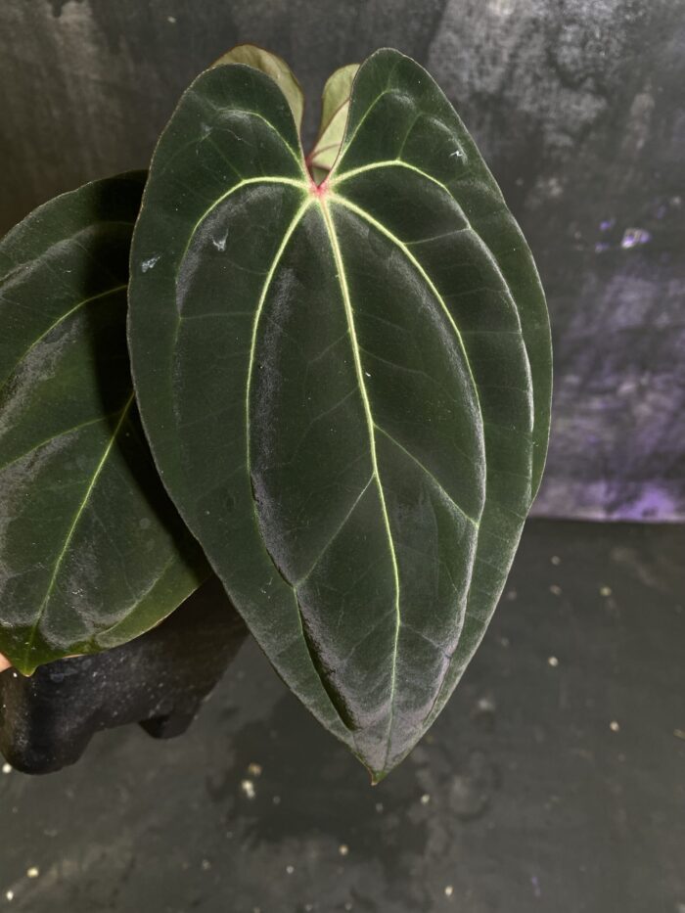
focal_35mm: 25
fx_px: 659
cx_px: 342
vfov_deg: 69.4
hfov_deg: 54.9
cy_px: 456
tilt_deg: -47.1
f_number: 1.8
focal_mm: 4.25
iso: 100
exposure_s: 1/121
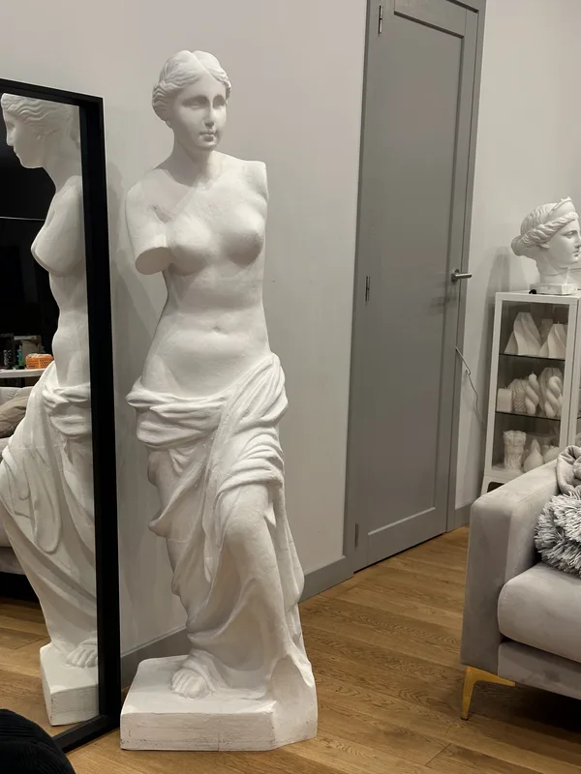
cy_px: 387
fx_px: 1074
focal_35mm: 48
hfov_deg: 30.3
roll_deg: -2.5
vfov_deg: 39.7
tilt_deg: -7.9
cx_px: 290
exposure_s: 1/50
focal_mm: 6.86
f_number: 1.78
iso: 125
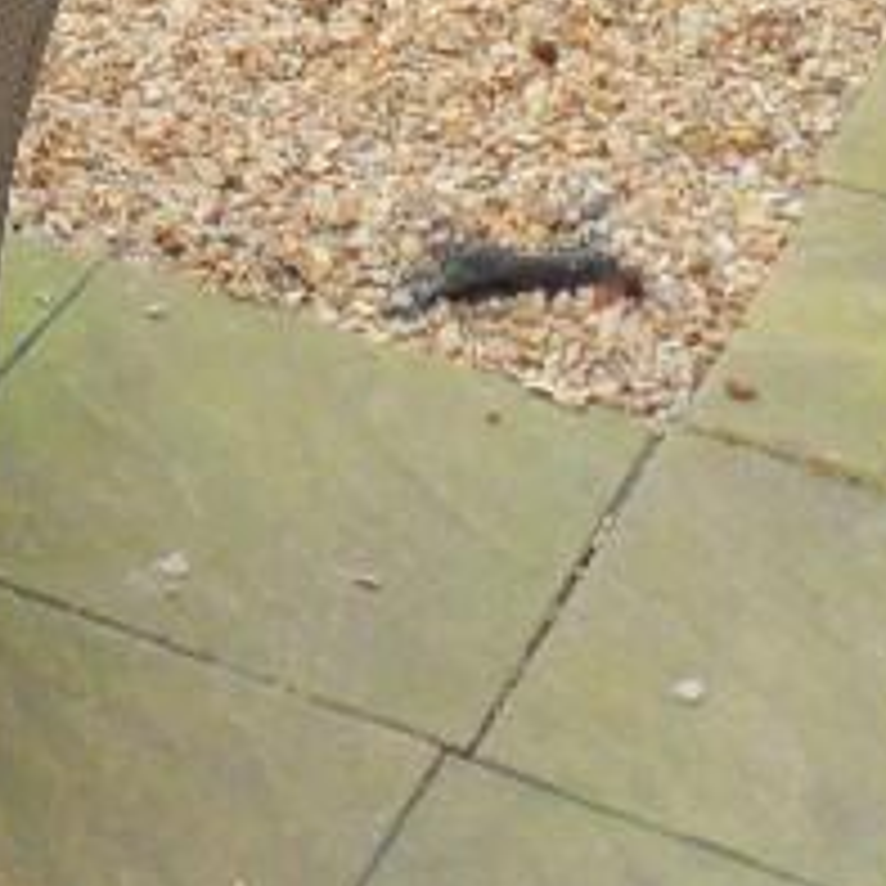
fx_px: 3185
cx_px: -418
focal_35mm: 110
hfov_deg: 14.8
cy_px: -459
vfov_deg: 14.7
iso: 80
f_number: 3.2
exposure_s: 1/125
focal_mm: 3.9
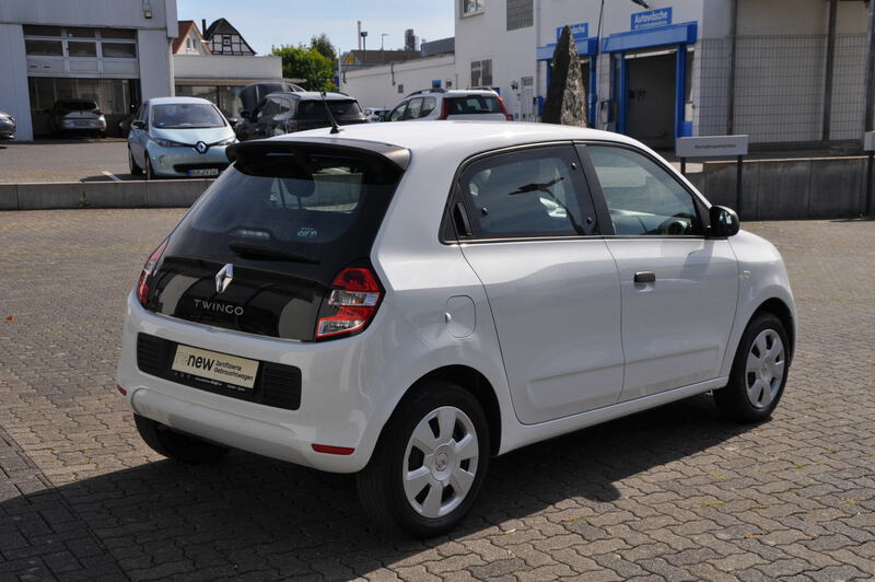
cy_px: 291
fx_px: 1166
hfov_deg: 41.1
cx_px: 438
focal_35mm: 48
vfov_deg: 28.0
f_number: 10
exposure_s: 1/400
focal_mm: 32
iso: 200
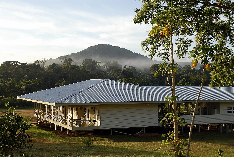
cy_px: 78
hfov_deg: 37.8
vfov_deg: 25.8
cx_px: 117
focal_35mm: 52
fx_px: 342
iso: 100
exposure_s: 1/160
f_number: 6.3
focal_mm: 35
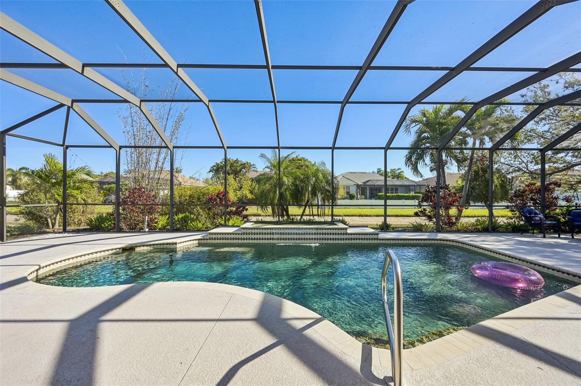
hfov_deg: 104.3
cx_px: 290
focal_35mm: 14
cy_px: 193
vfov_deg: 81.1
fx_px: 226
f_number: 8
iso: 400
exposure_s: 1/640
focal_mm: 14
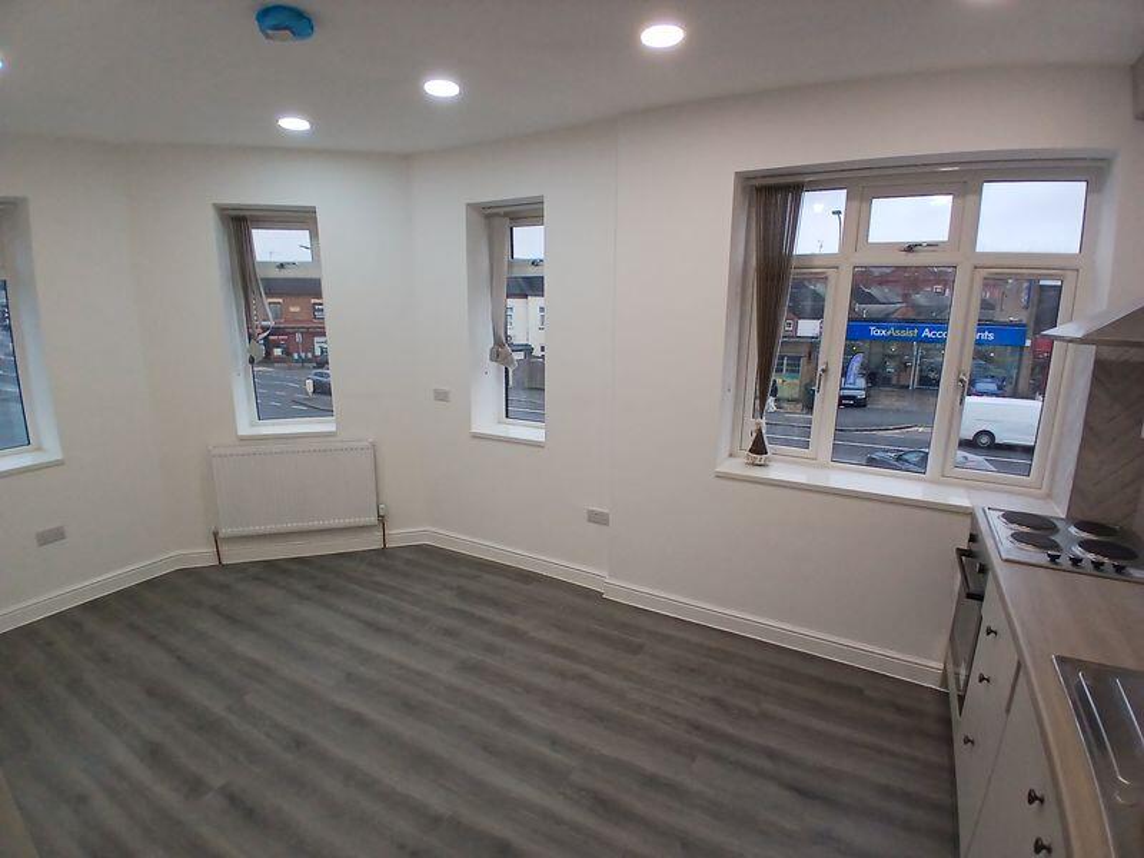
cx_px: 572
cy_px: 429
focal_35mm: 17
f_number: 2.2
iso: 80
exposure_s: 1/100
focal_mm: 1.4
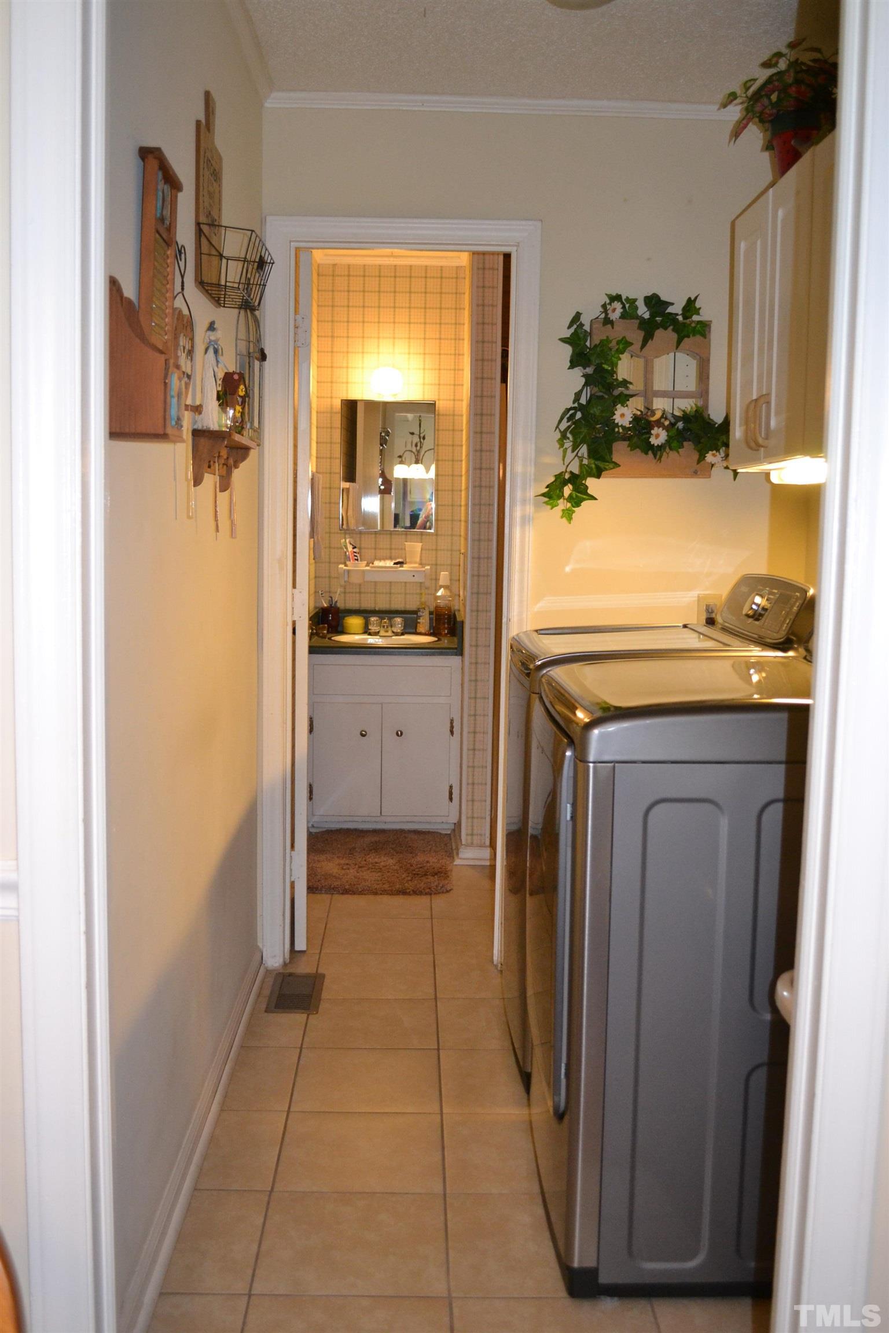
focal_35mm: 33
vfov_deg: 57.2
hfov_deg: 40.0
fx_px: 1222
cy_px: 666
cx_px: 444
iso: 1400
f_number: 4
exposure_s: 1/60
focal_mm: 22
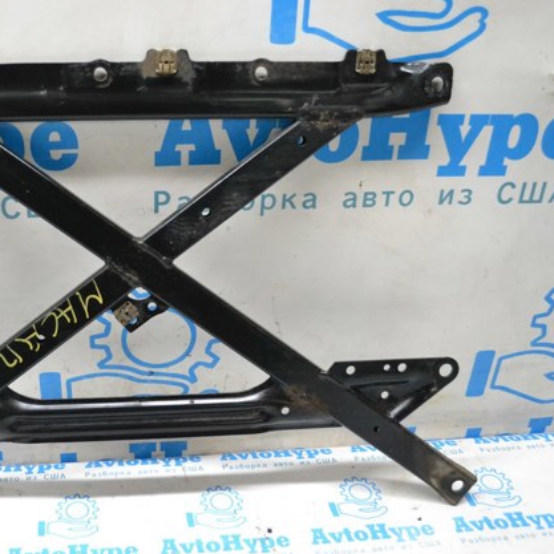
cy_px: 272
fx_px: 779
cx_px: 143
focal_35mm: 43
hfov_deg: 38.2
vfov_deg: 39.2
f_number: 3.8
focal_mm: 22
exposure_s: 1/400
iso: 3200
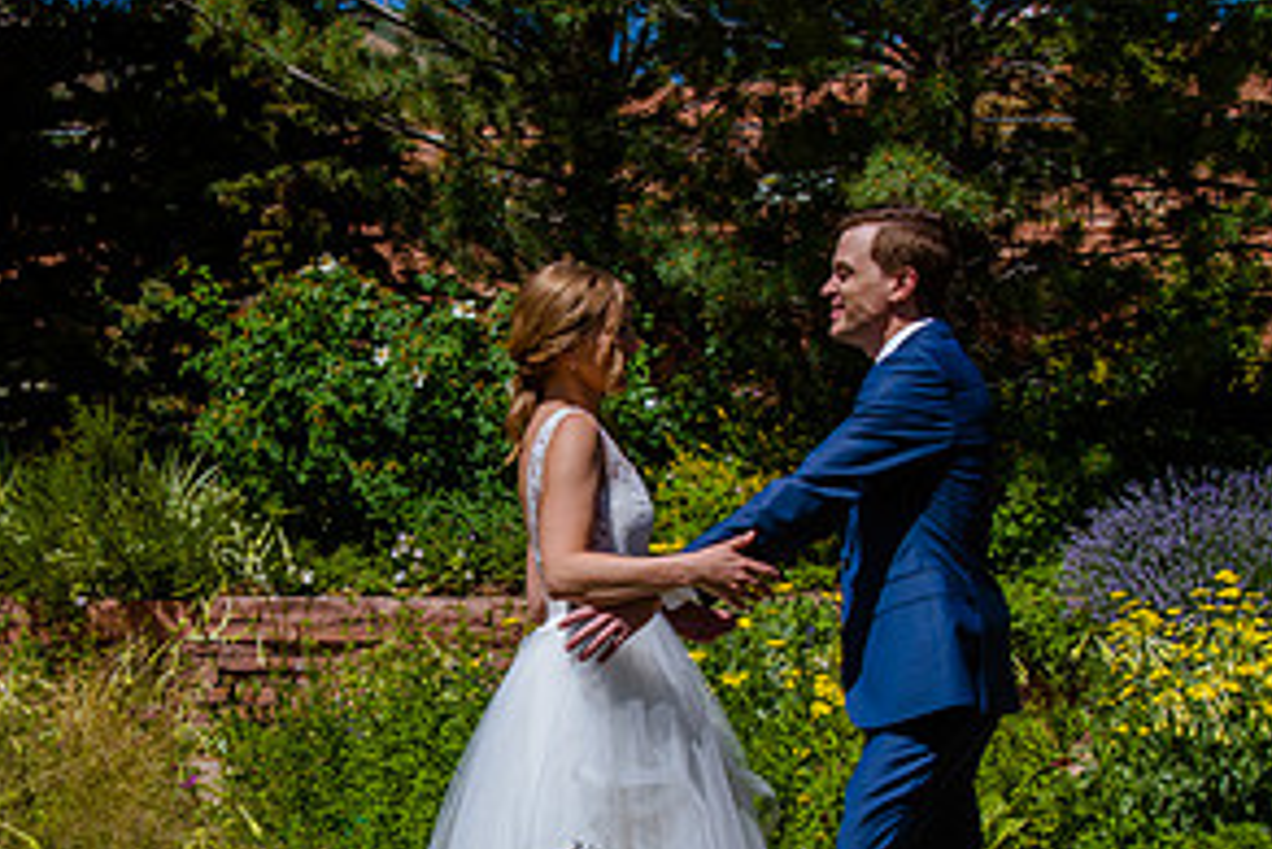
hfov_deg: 24.3
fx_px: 2934
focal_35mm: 83
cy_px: 601
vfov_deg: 16.4
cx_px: 423
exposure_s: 1/320
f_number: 10
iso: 200
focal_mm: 38
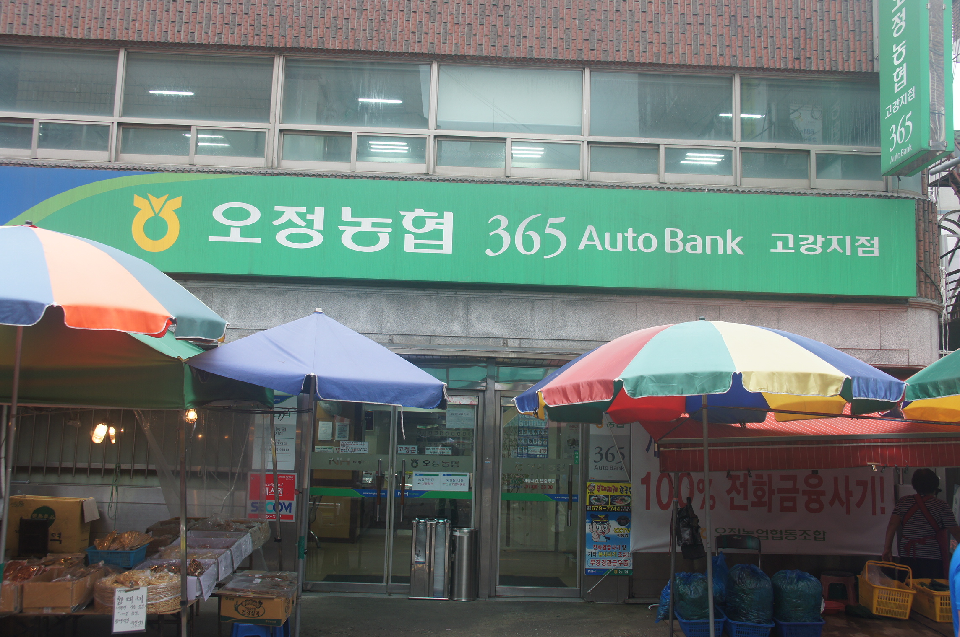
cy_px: 318
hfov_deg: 53.2
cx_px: 480
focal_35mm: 36
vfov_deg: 36.8
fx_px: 959
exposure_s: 1/80
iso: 200
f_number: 5.6
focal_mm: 24
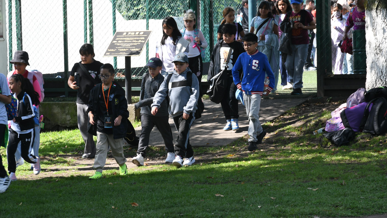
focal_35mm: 188
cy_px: 85
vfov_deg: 6.5
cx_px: 186
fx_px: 1929
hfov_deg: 11.5
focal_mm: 100
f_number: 9
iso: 160
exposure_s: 1/100
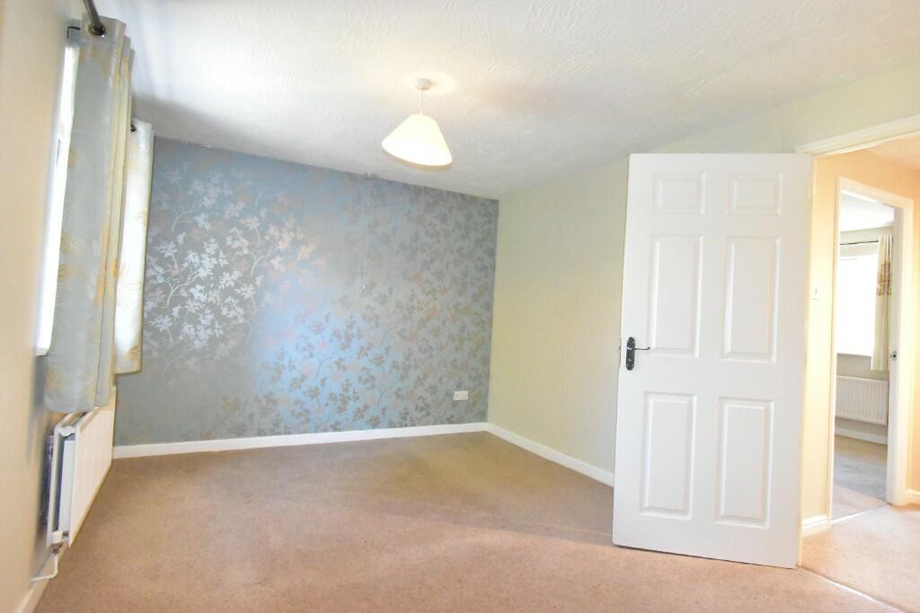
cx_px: 460
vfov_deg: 63.2
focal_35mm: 20
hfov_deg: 85.4
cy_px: 306
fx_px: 498
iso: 12800
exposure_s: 1/200
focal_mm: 13
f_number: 8
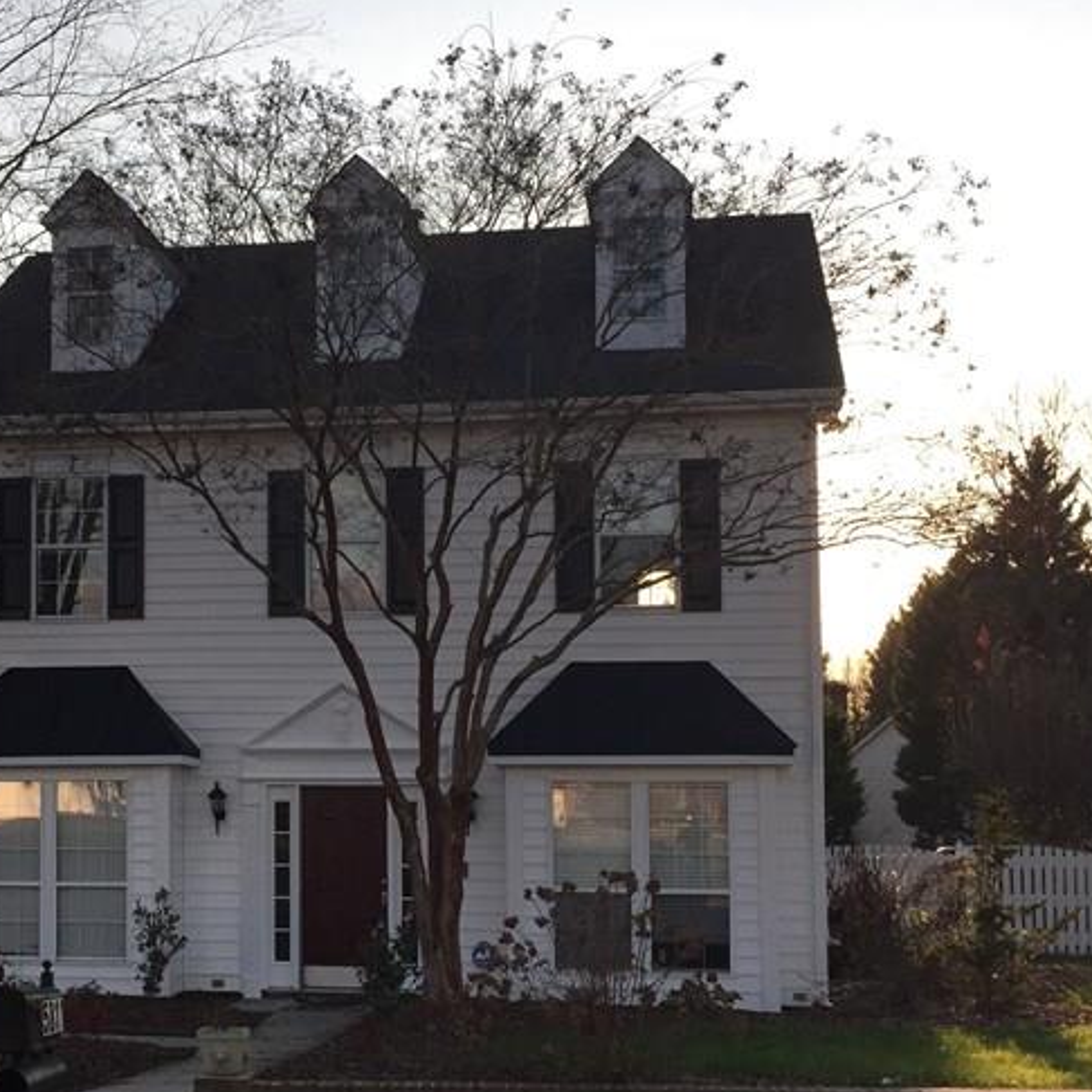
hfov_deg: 31.2
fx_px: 1927
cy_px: 694
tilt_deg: +3.5
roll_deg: -1.4
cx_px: 290
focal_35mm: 54
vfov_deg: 31.5
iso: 40
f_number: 2.2
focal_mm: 4.15
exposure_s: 1/1364
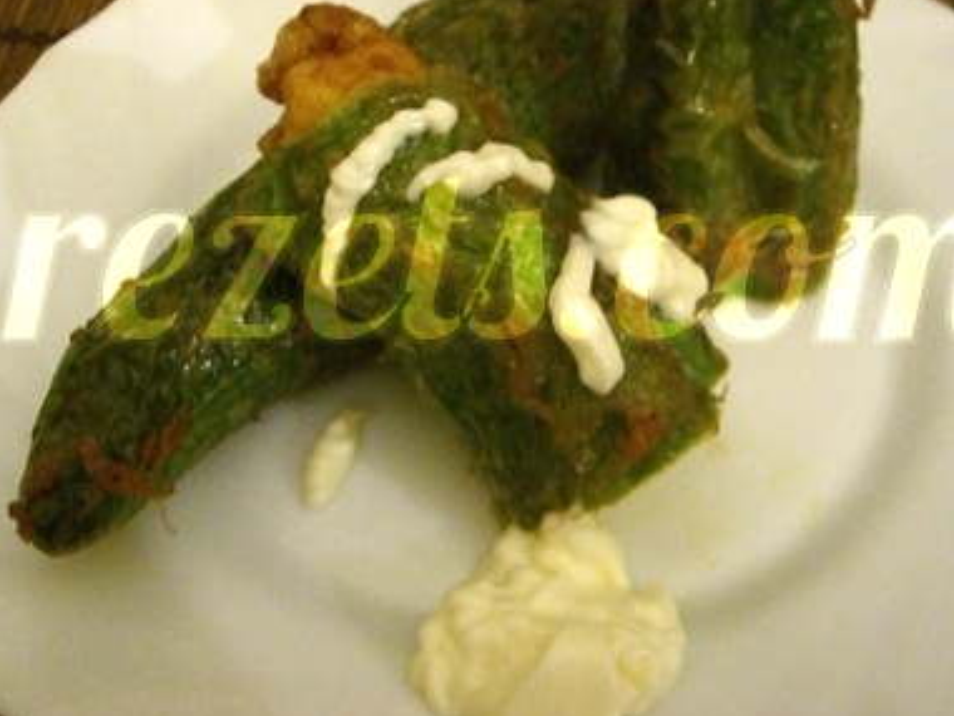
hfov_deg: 38.2
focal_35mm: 50
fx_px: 1378
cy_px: 258
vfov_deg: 29.0
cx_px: 500
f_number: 2.7
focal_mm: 6.2
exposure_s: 1/15
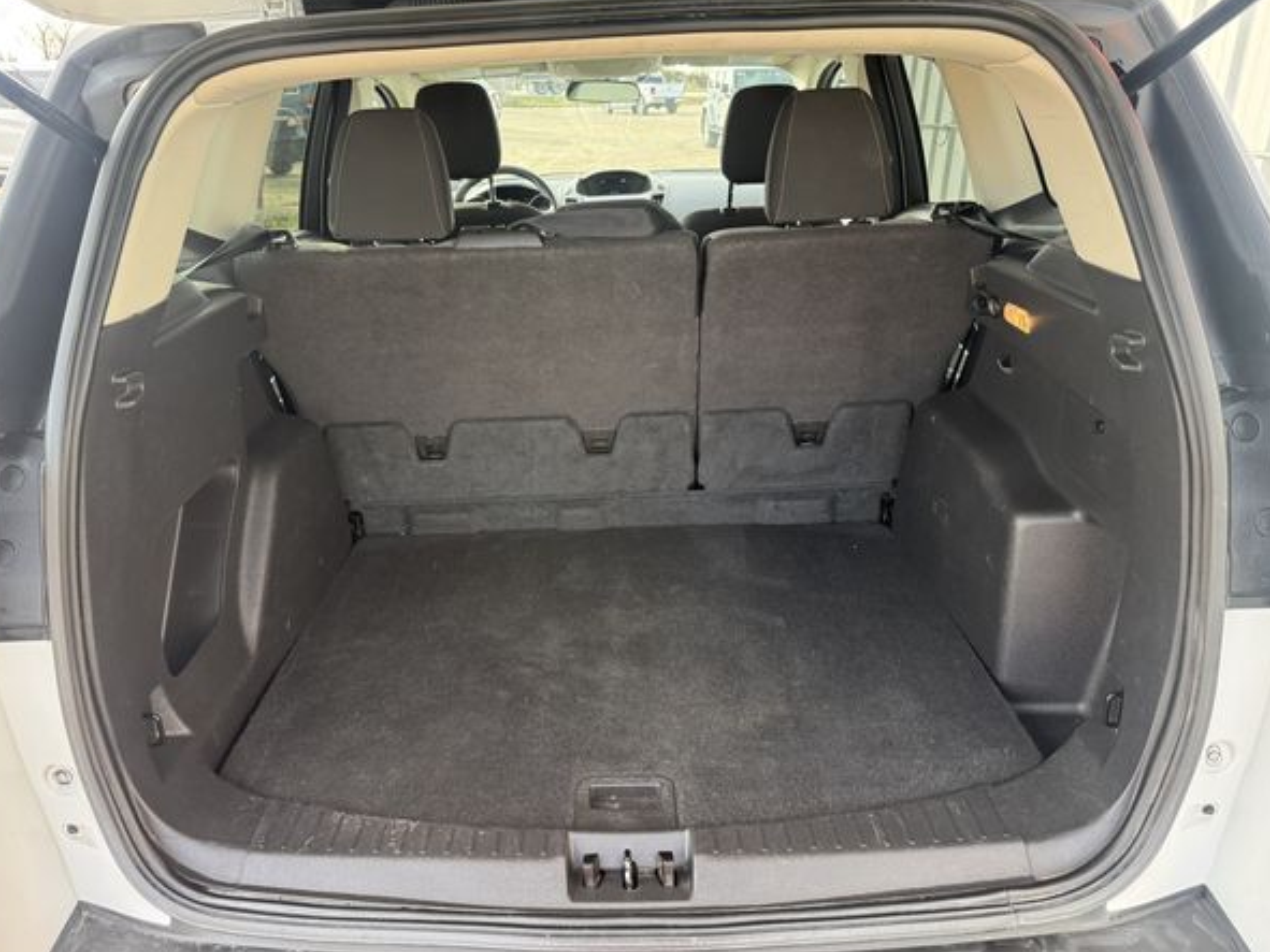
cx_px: 591
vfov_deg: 53.0
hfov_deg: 67.2
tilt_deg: -20.1
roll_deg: -1.0
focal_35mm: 26
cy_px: 453
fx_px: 954
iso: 160
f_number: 1.78
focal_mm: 6.76
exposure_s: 1/243
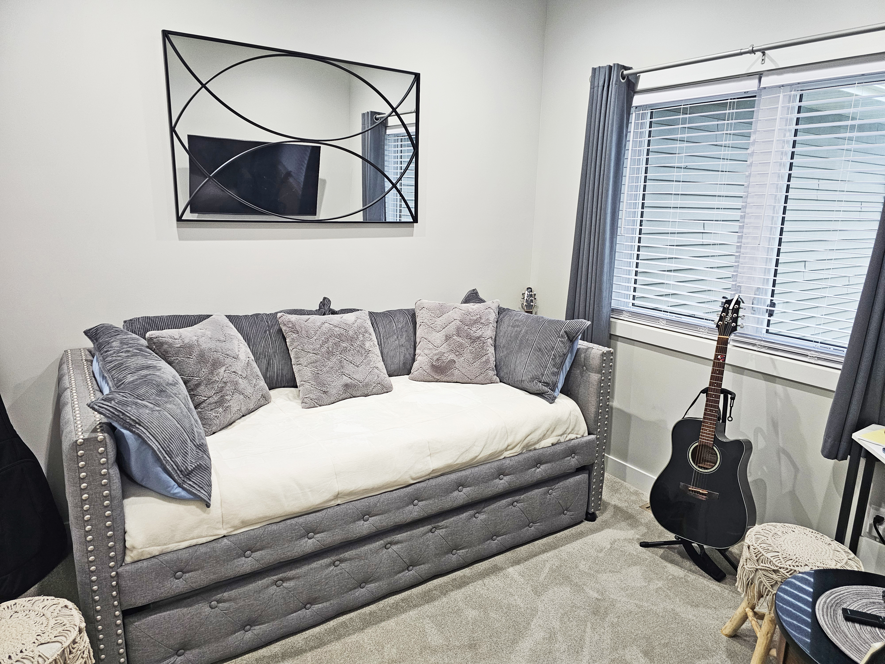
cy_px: 332
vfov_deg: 58.9
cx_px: 442
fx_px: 588
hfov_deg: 73.9
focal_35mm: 23
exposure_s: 1/120
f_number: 1.7
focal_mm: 6.3
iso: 320
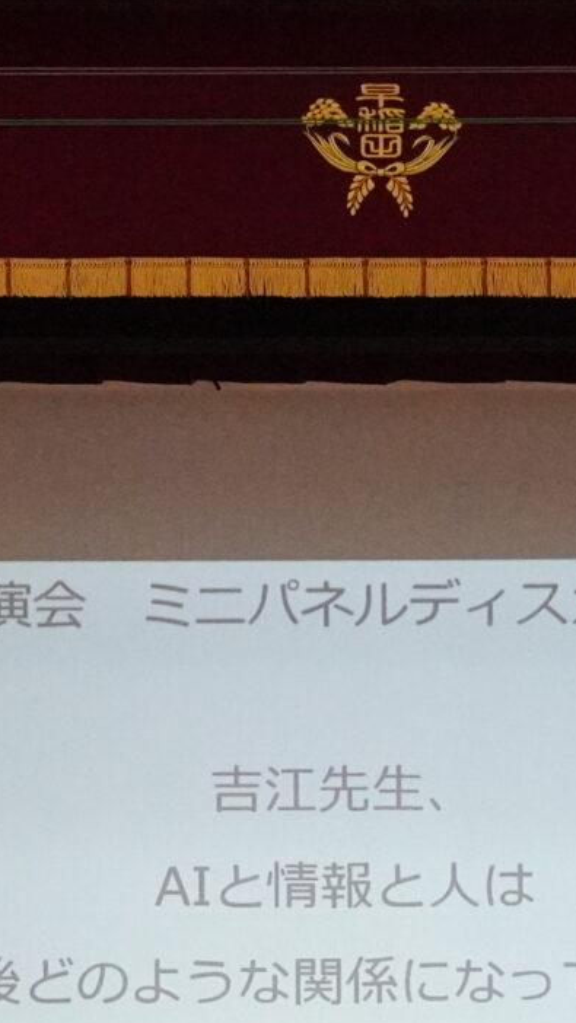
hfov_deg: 4.4
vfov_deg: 7.8
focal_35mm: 275
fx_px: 7465
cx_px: 598
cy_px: 1191
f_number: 5
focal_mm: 48
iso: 6400
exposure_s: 1/250
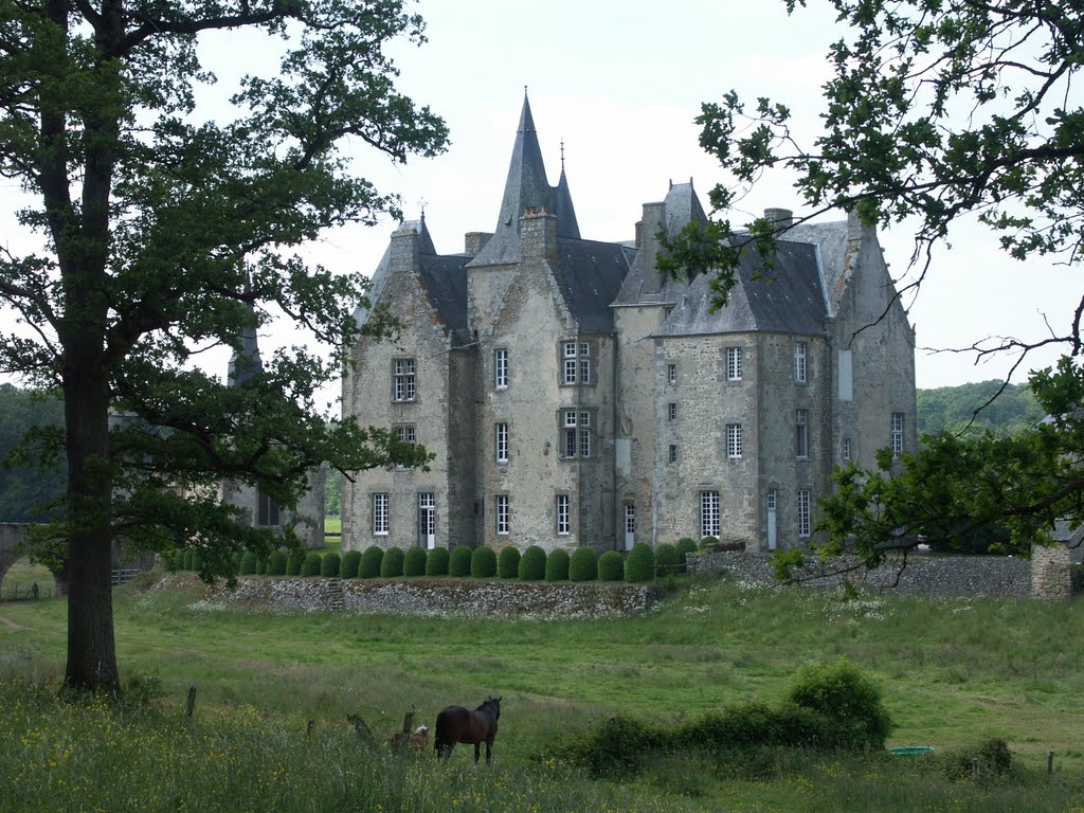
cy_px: 406
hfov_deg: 23.0
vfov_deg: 17.4
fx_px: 2662
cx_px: 542
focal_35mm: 85
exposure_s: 1/320
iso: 100
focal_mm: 21.13
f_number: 7.1
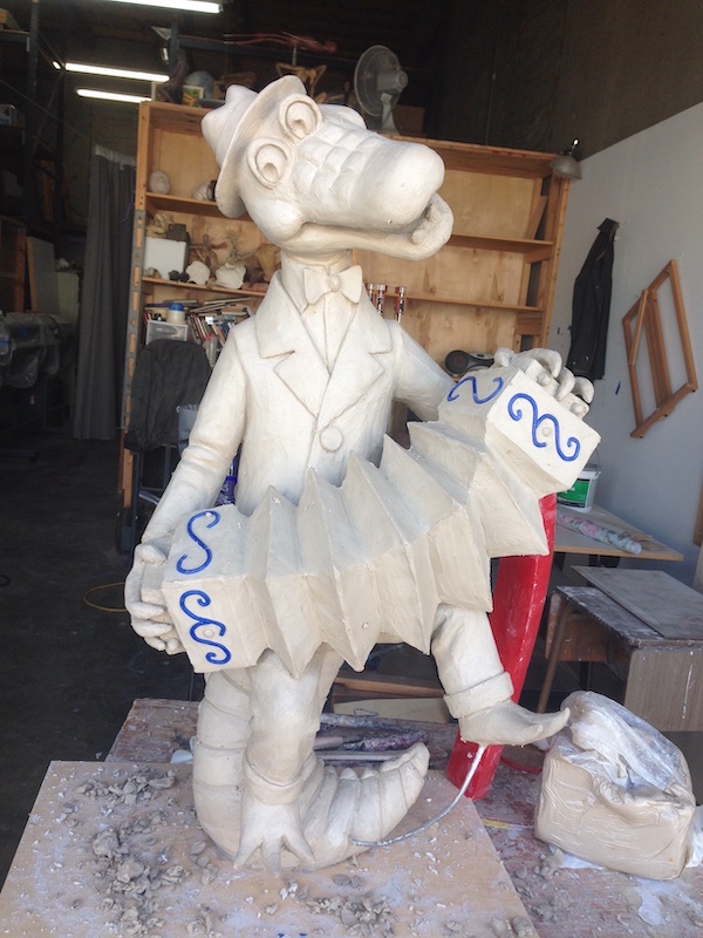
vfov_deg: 55.4
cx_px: 352
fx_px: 894
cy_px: 469
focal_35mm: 33
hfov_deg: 42.9
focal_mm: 4.13
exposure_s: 1/121
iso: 50
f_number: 2.4
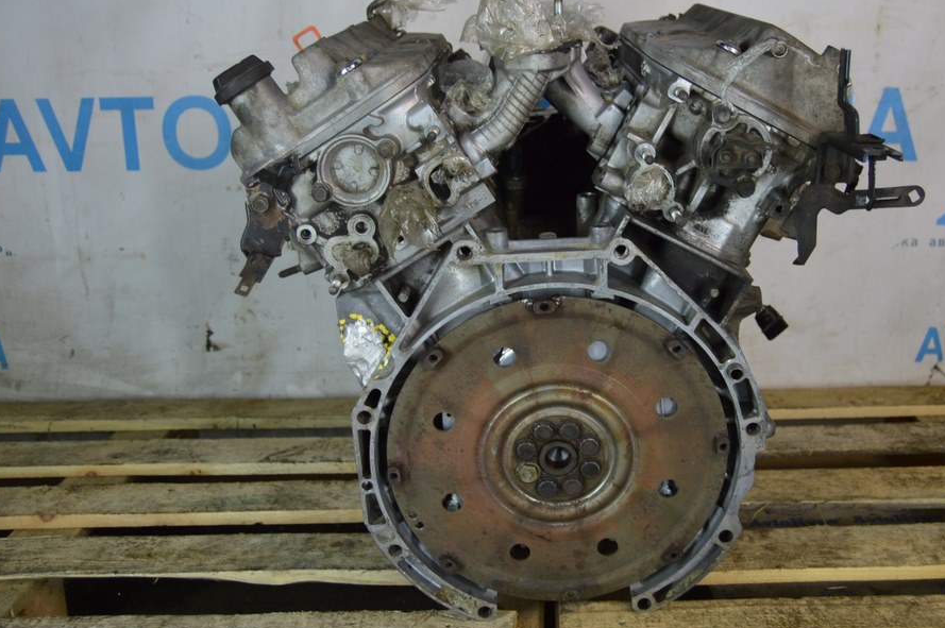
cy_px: 291
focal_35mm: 38
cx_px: 533
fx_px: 997
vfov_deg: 35.0
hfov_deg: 50.6
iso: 400
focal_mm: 22
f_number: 4
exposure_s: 1/60
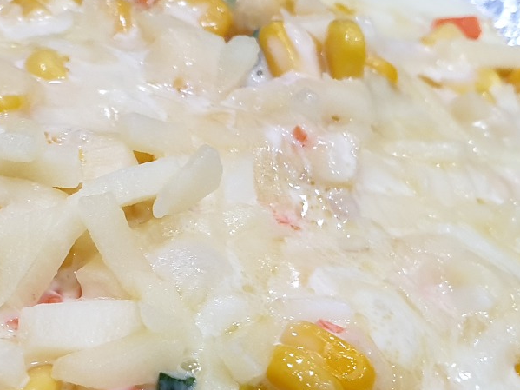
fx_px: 616
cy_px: 241
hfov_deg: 44.1
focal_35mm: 41
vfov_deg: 35.0
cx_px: 121
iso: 200
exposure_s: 1/60
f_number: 2.4
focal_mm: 4.3
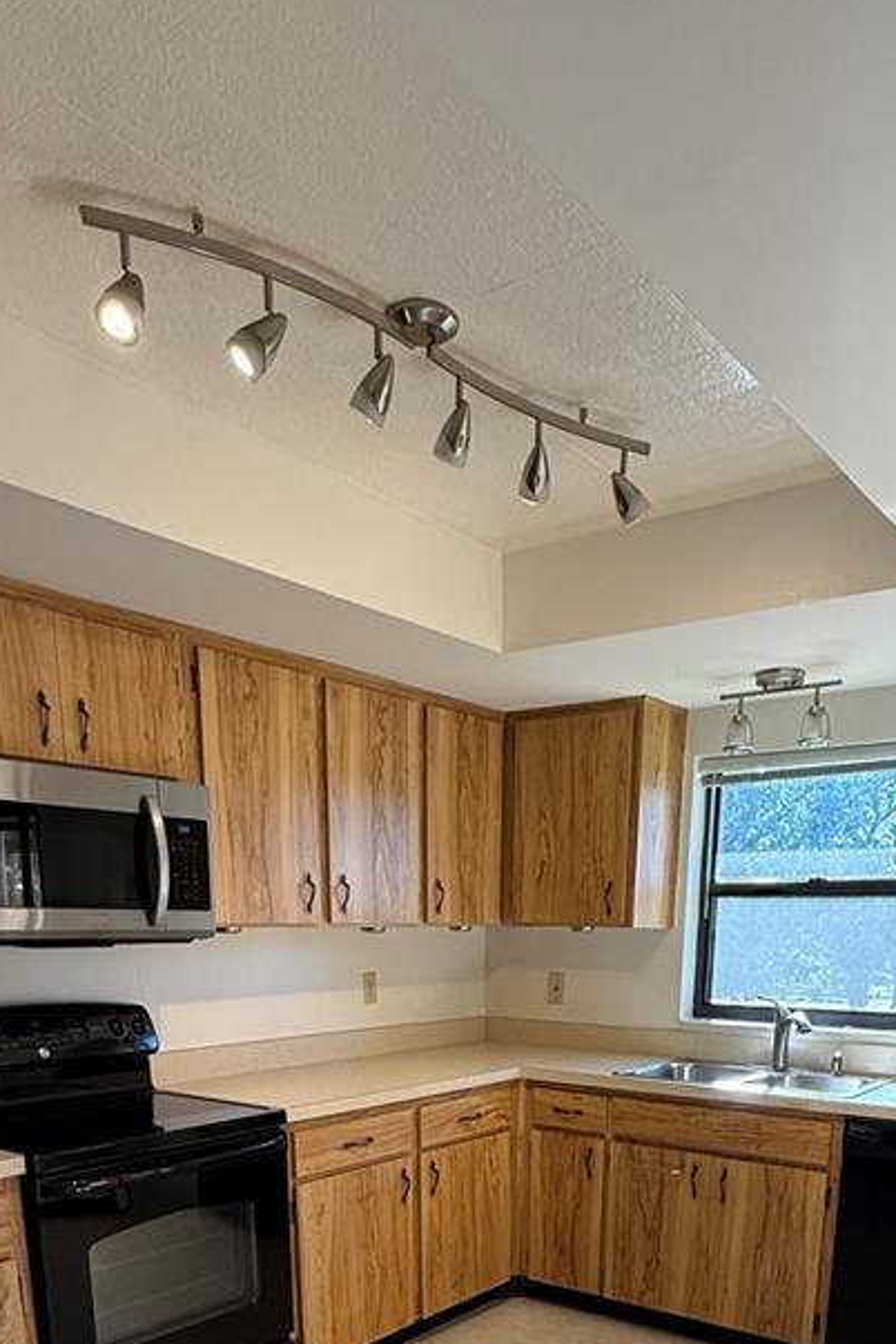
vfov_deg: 55.0
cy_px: 1217
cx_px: 495
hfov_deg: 44.9
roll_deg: -1.3
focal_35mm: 29
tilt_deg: -14.8
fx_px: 1083
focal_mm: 2.22
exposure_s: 1/120
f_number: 2.2
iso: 125
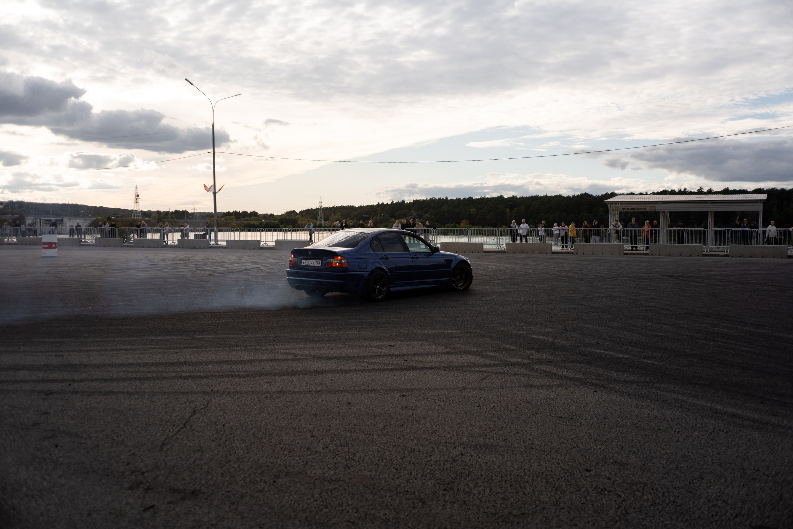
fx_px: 771
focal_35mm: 35
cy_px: 264
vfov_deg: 37.9
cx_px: 396
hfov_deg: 54.4
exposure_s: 1/3200
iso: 100
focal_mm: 35
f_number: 2.2
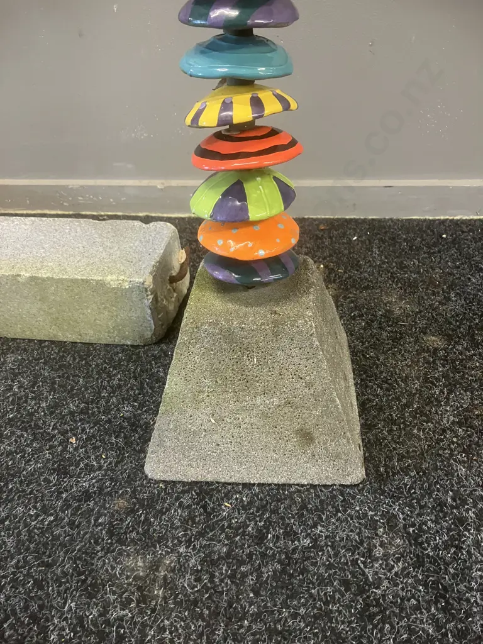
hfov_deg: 49.7
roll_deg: +4.3
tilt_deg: -37.0
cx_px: 242
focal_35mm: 28
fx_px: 521
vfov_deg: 63.4
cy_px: 322
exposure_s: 1/33
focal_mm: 3.99
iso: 320
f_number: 1.8
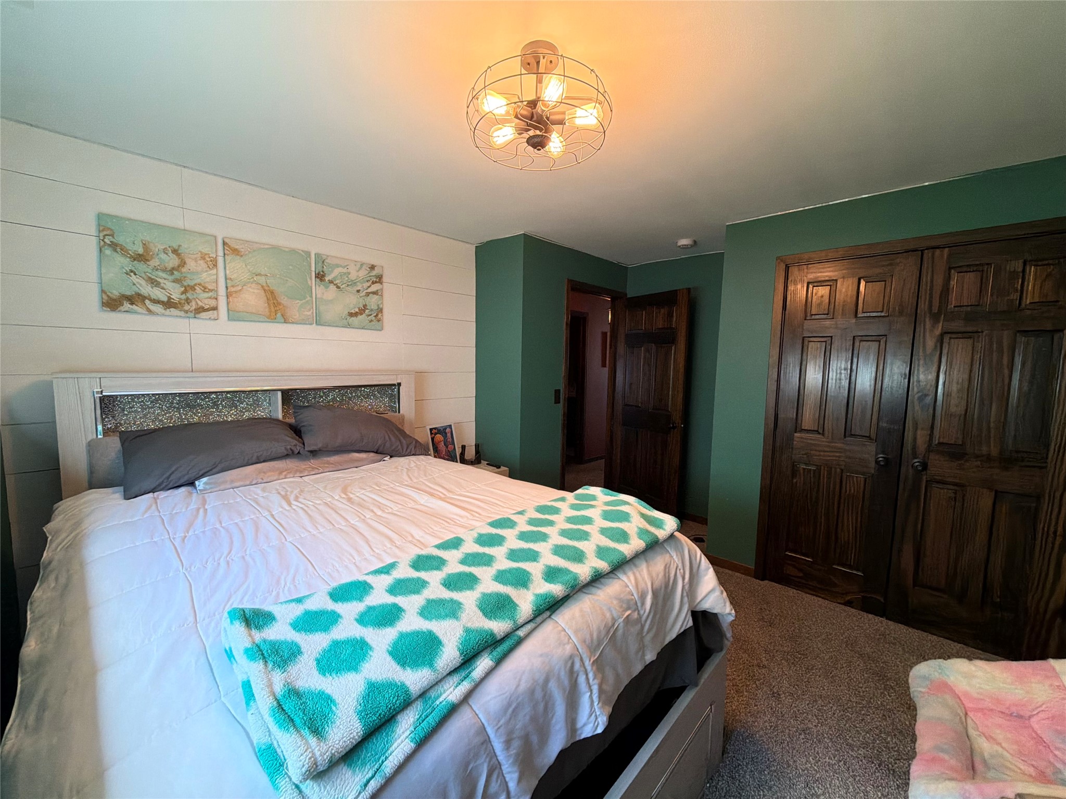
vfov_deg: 85.7
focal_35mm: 14
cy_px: 400
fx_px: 431
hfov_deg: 102.1
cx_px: 533
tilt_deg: -5.3
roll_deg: -0.9
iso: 200
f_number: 2.2
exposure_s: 1/60
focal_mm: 2.22
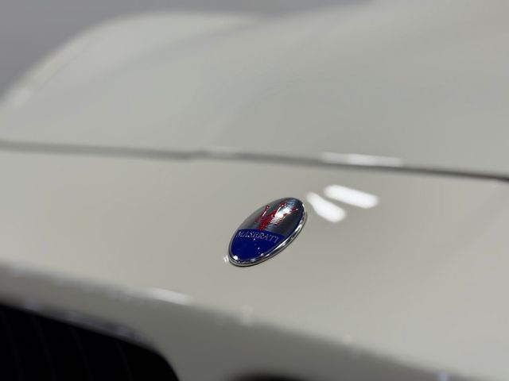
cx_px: 254
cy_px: 190
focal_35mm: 48
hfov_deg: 39.7
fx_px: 706
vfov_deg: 30.3
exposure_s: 1/1133
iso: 80
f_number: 1.78
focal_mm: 6.76
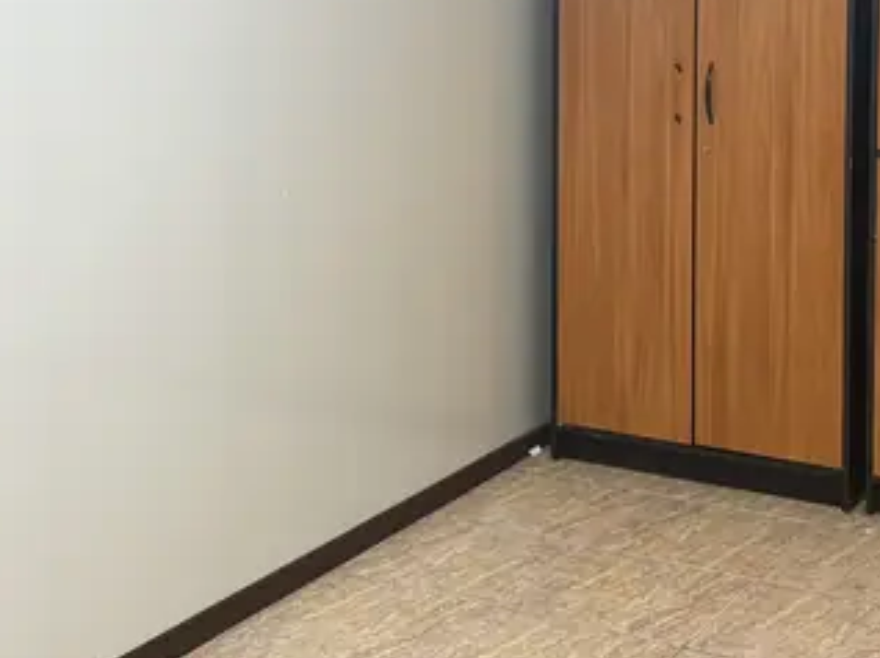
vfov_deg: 21.1
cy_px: 51
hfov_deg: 28.6
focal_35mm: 68
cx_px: 484
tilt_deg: -3.3
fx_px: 1727
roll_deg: -0.2
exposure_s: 1/50
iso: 250
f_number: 1.78
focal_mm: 6.76
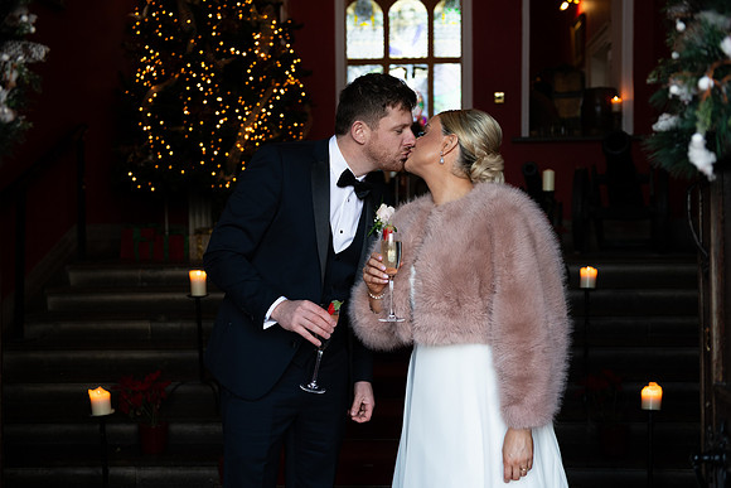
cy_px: 244
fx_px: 914
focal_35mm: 45
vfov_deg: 29.9
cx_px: 366
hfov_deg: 43.6
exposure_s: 1/160
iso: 500
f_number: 3.5
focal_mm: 45
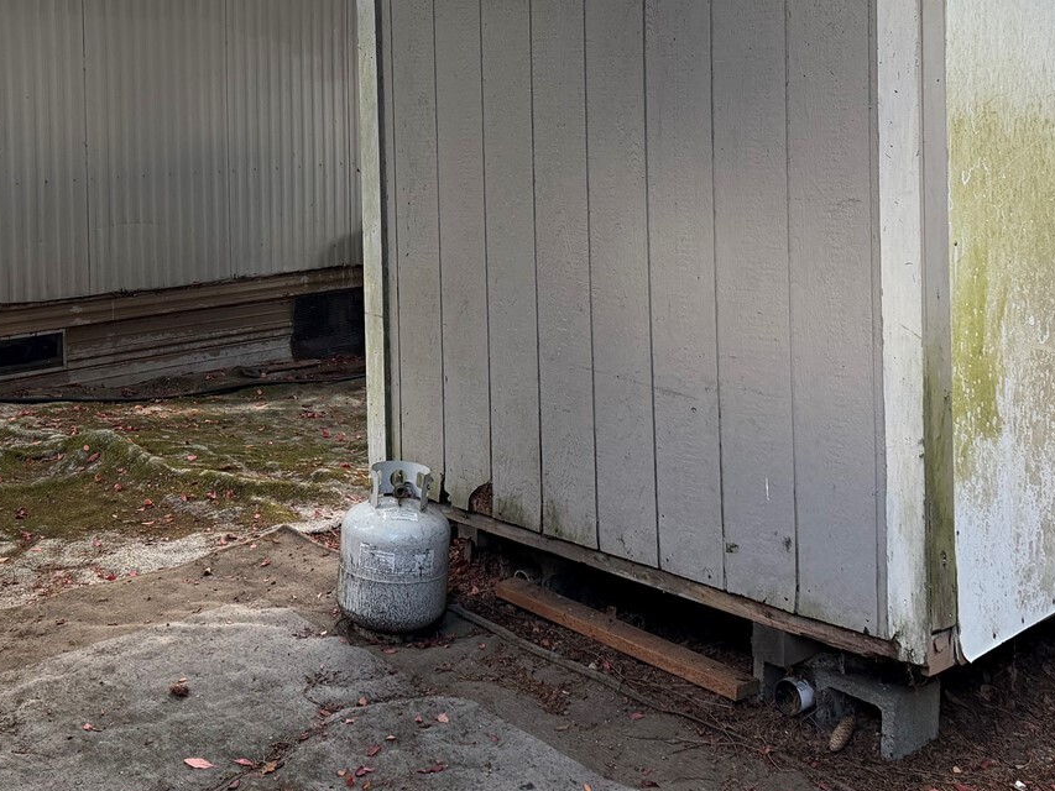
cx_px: 418
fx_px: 1372
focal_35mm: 45
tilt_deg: -3.6
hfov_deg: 41.9
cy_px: 158
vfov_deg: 31.4
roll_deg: +0.5
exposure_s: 1/143
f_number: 1.78
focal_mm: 6.76
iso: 200
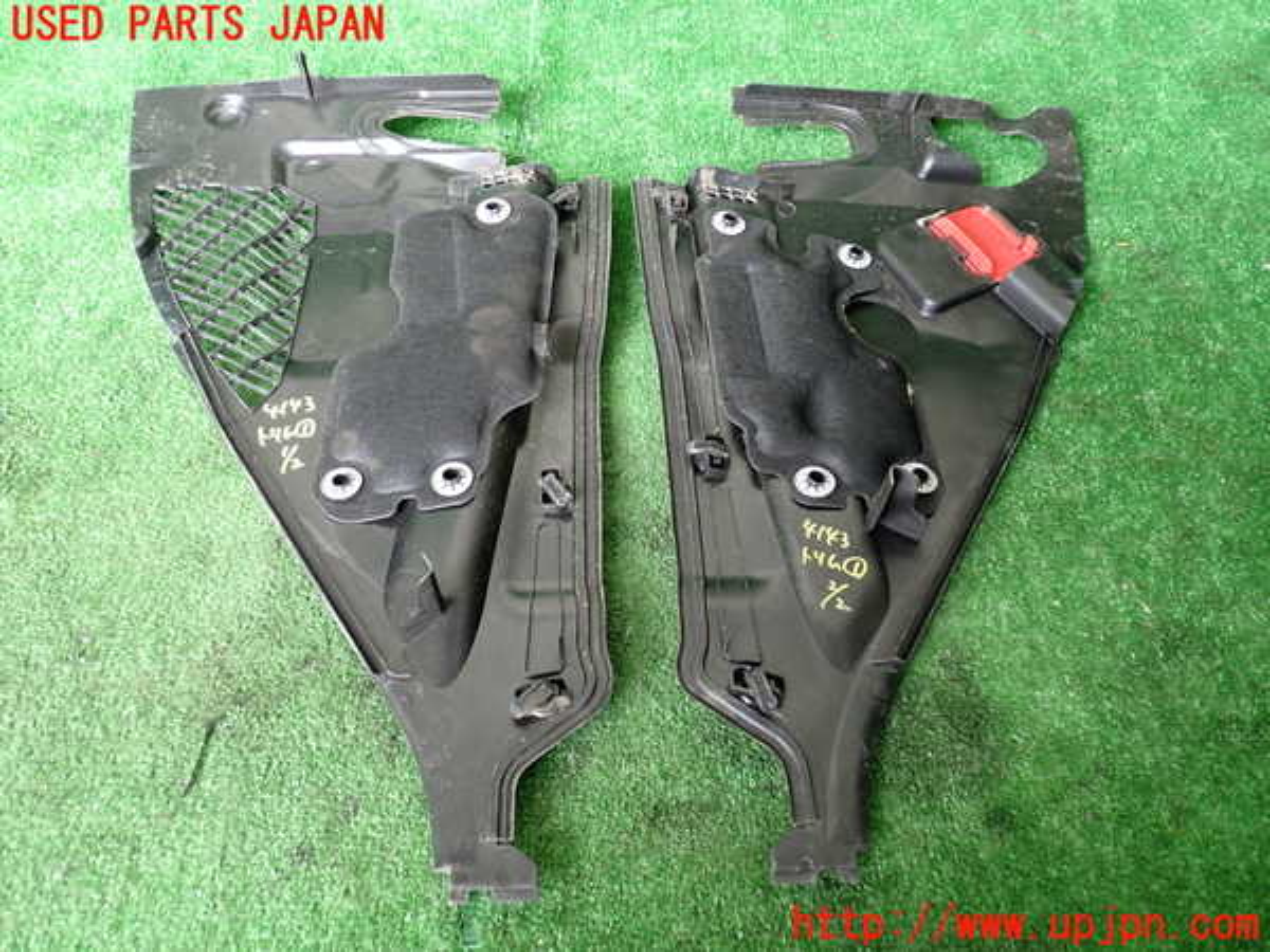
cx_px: 635
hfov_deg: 60.0
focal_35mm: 30
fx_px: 1101
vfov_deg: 46.8
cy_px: 476
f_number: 2.3
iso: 200
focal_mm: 5.4
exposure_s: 1/40
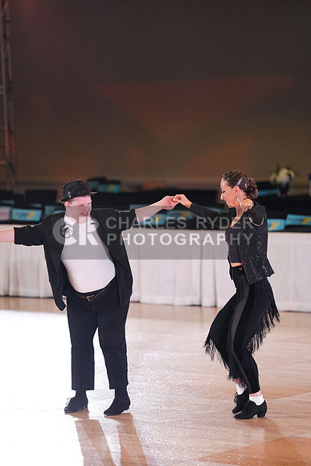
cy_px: 233
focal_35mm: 168
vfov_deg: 12.2
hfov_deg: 8.2
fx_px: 2176
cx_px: 156
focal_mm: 168
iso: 2500
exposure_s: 1/500
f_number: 2.8
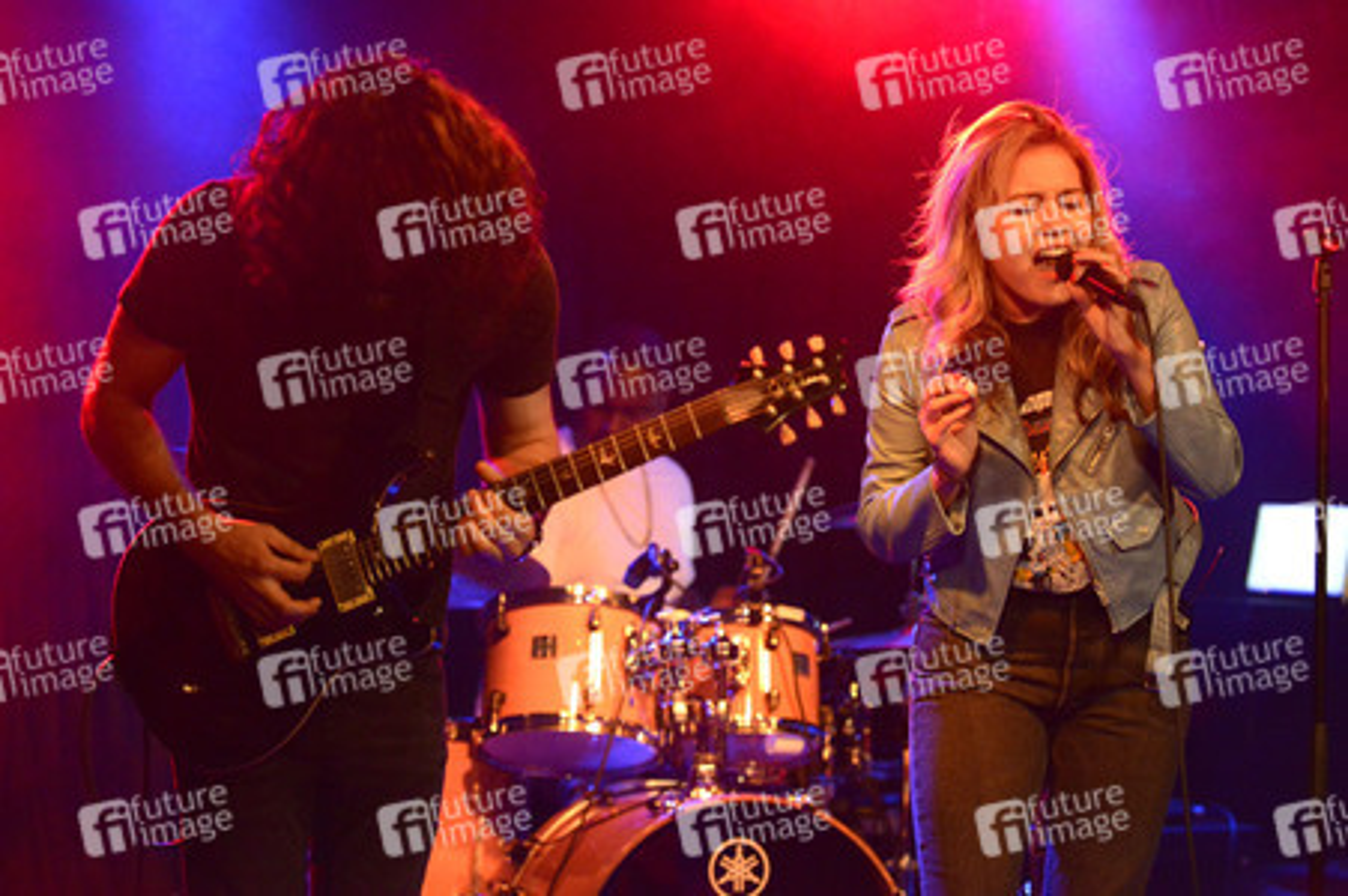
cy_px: 448
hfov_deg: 26.0
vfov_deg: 17.5
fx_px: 2918
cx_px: 674
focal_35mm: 78
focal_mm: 78
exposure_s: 1/250
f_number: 2.8
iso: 8063
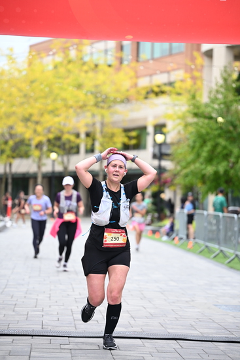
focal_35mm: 110
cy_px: 180
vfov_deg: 18.6
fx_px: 1099
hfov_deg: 12.5
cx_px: 120
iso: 640
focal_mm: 110
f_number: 2.8
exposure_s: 1/1600
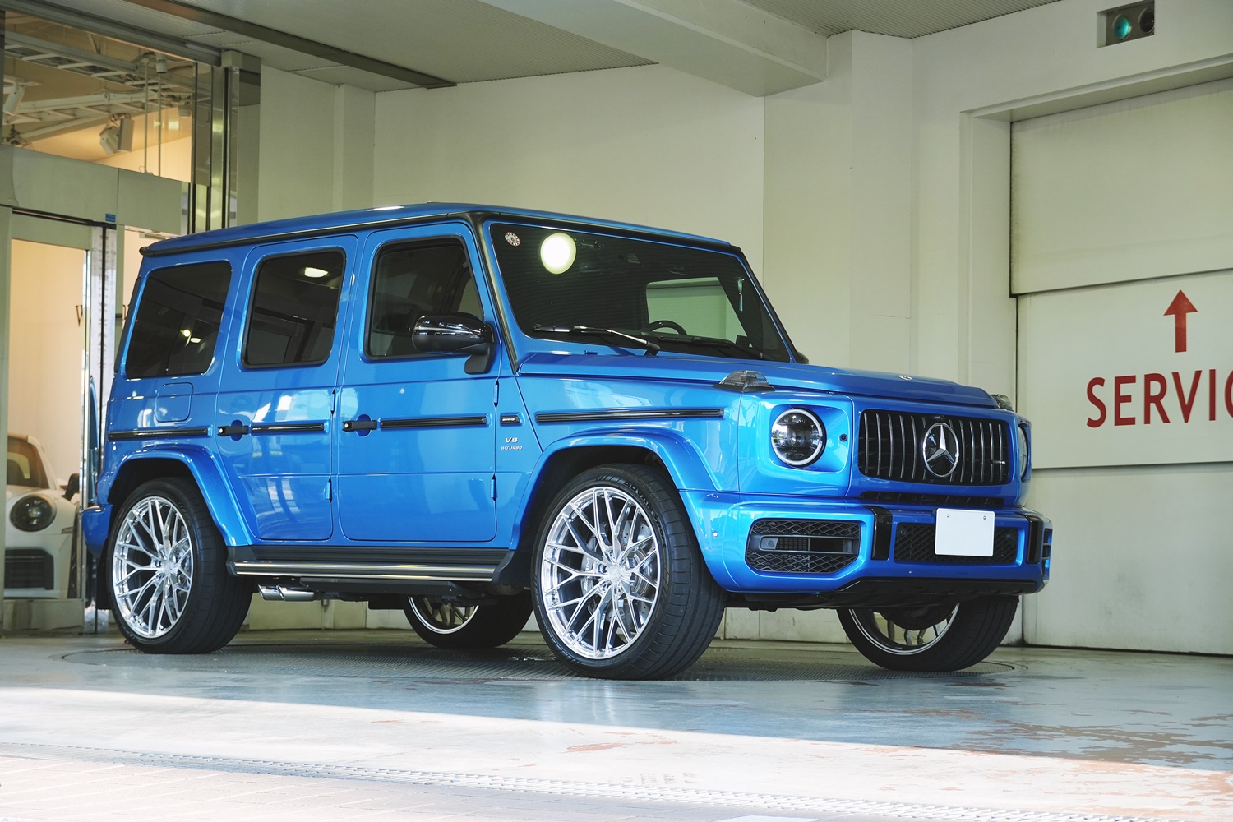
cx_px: 616
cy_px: 411
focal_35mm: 74
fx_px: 2517
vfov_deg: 18.5
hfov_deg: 27.5
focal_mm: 49
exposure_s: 1/160
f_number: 5
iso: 500
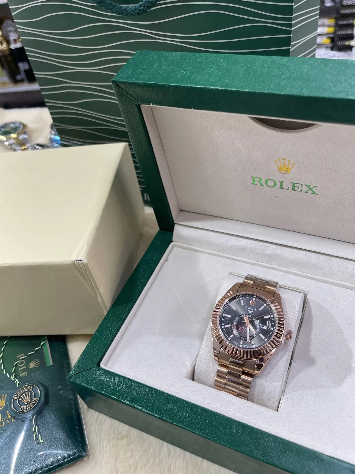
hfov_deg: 51.4
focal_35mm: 27
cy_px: 221
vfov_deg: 65.2
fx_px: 369
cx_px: 180
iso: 80
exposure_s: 1/100
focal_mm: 5.1
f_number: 1.6
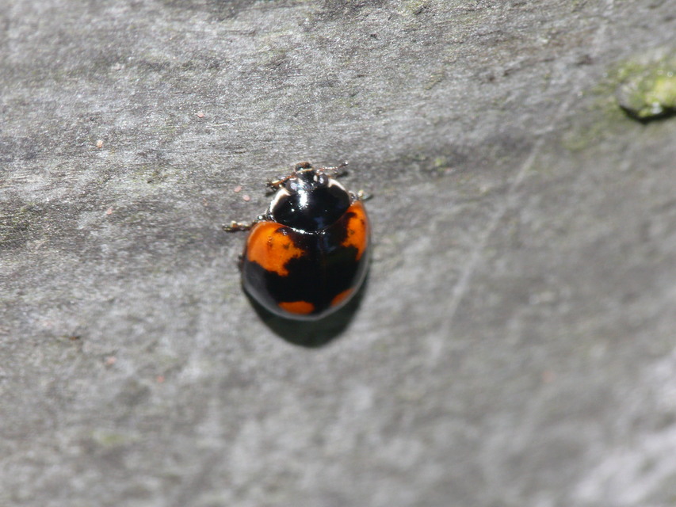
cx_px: 338
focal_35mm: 420
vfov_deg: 3.5
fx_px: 8203
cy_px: 254
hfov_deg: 4.7
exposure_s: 1/125
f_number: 11
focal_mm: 88.8
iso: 200
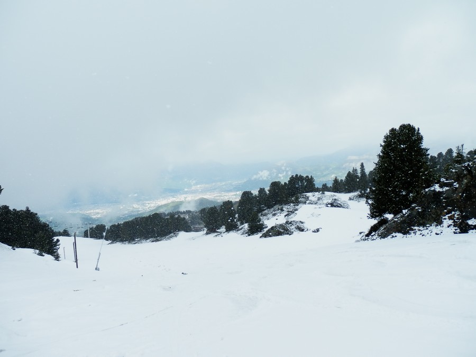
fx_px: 344
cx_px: 238
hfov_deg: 69.4
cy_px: 178
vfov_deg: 54.9
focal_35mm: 25
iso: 80
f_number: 3
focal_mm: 4.5
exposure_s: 1/800
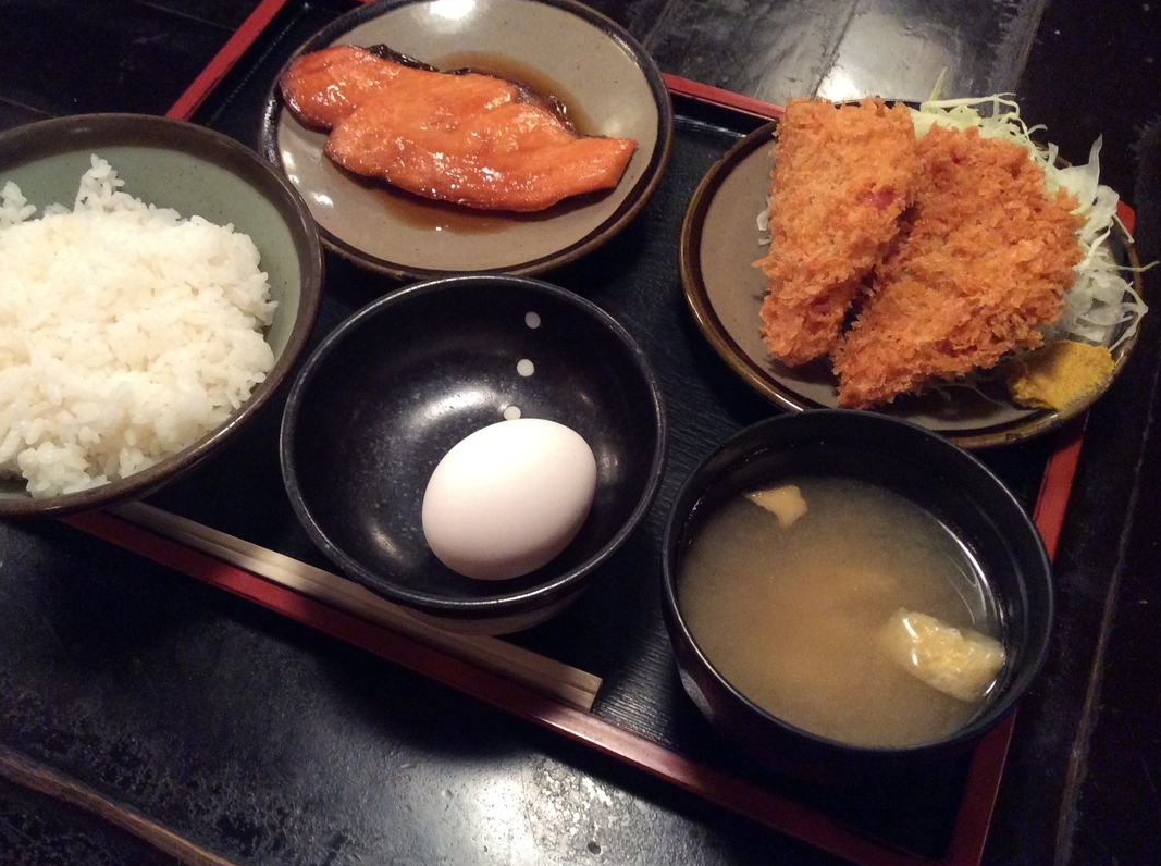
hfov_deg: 51.4
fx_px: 1205
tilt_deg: -56.9
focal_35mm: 36
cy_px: 419
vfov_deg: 39.5
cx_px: 532
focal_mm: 3.3
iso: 250
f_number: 2.4
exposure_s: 1/24
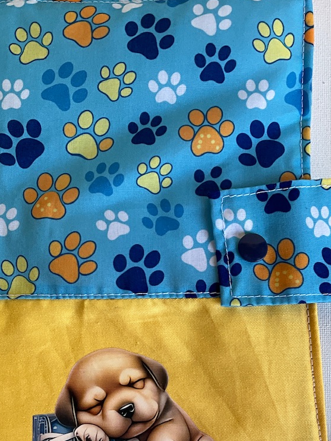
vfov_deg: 38.0
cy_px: 272
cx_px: 137
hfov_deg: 29.1
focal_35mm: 50
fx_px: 637
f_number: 1.8
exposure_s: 1/100
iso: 25
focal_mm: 3
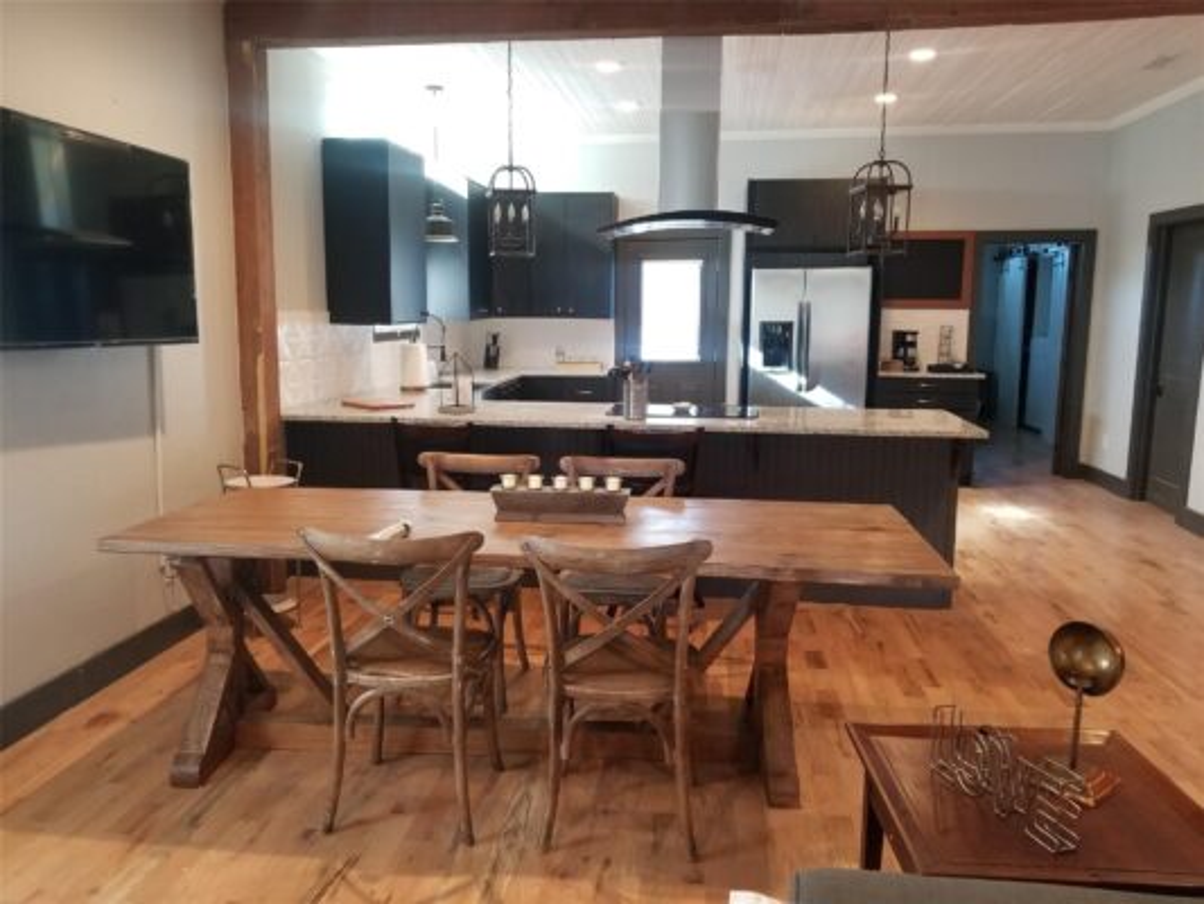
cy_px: 452
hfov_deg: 67.3
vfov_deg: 53.1
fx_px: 905
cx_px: 602
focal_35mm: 26
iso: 250
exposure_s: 1/30
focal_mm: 4.25
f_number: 1.7
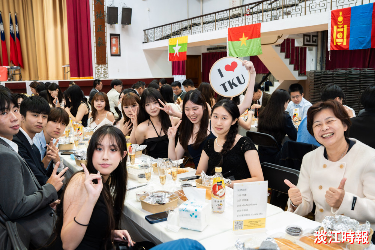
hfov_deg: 55.9
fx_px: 353
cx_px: 188
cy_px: 125
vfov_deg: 39.0
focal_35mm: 34
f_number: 5.6
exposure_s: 1/125
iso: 4000
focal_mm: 33.9
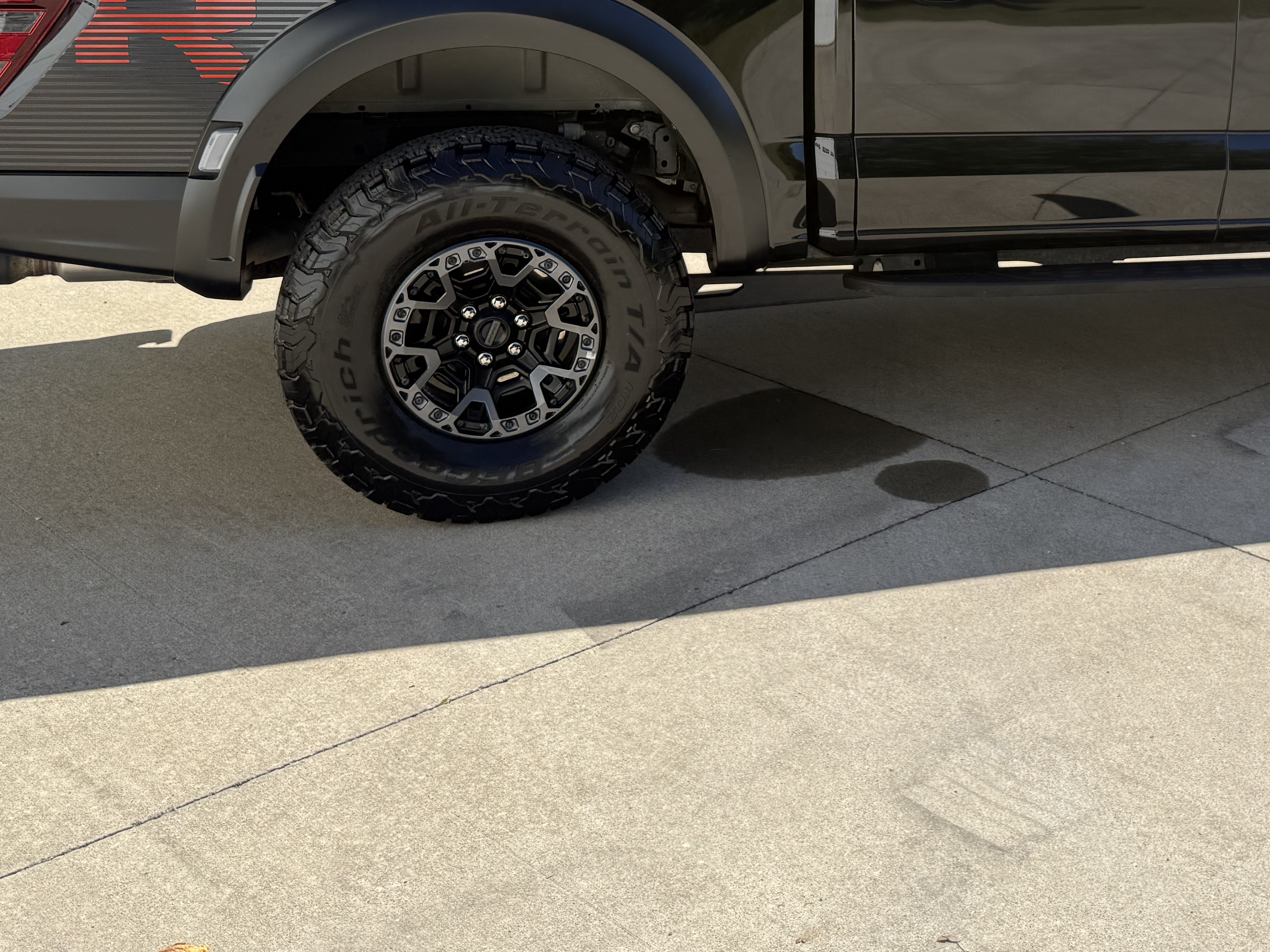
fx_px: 1724
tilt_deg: -11.1
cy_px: 115
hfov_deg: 39.1
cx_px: 988
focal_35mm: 47
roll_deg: -1.3
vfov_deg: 29.7
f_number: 1.78
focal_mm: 6.76
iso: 80
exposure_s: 1/2801
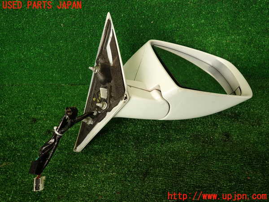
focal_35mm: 25
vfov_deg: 54.9
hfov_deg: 69.4
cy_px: 101
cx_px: 134
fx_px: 194
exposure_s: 1/80
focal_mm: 4.5
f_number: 2
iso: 100
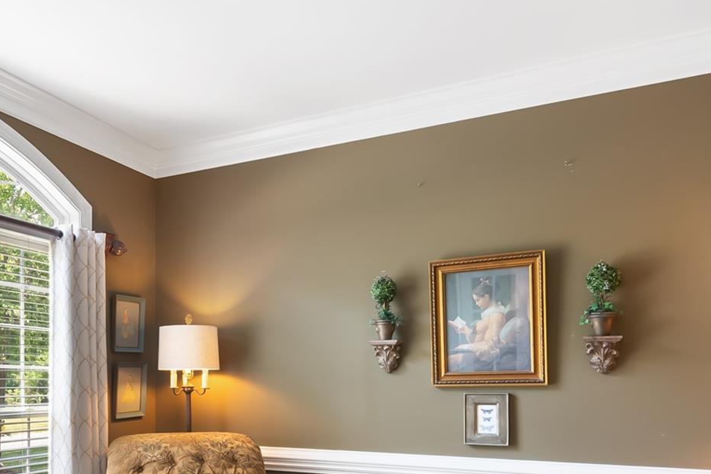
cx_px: 244
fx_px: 612
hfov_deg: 59.1
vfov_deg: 40.8
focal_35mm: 31
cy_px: 369
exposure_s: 1.3
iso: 100
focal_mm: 14
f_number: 10
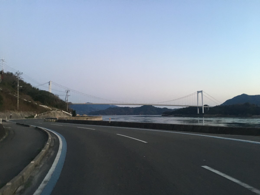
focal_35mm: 29
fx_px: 218
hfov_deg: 61.7
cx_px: 130
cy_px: 98
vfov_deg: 48.2
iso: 160
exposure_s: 1/30
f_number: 2.2
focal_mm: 4.15
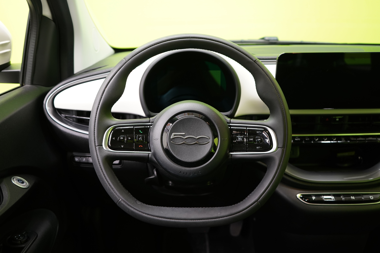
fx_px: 359
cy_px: 126
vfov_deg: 38.9
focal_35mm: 34
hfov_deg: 55.8
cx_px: 190
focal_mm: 34
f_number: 5
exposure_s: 1/20
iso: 1250
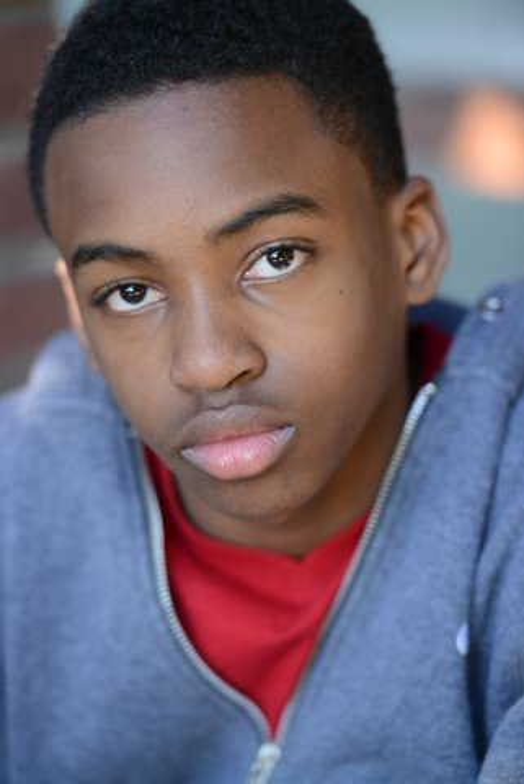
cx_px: 262
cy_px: 392
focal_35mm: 200
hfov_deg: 6.9
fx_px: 4357
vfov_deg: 10.3
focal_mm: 200
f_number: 3.2
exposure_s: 1/160
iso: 800
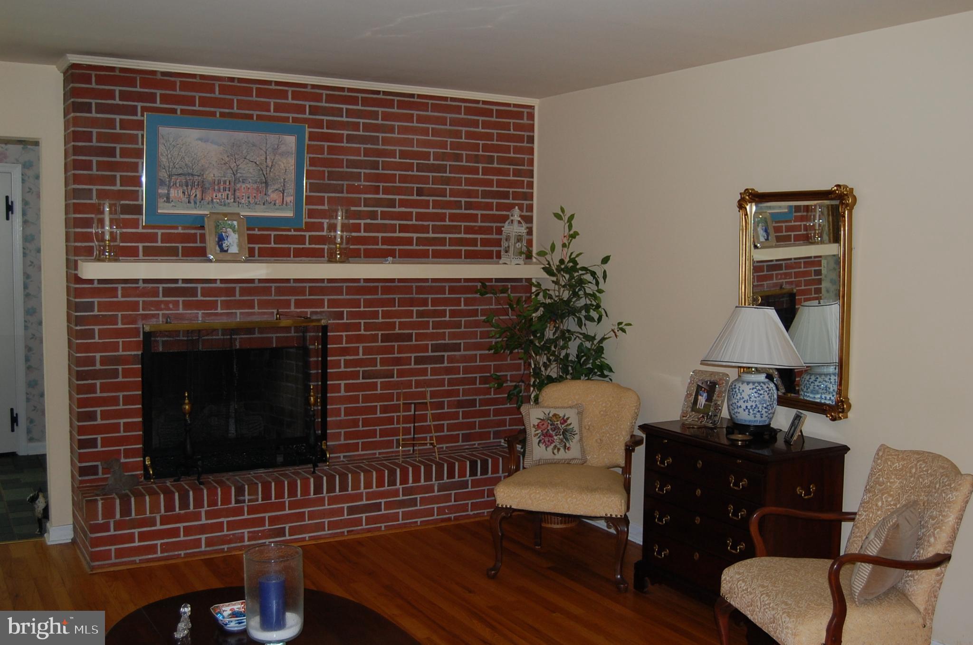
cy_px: 322
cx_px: 486
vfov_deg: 36.7
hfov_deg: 53.2
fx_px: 971
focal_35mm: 36
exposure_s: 1/60
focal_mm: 24
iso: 400
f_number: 4
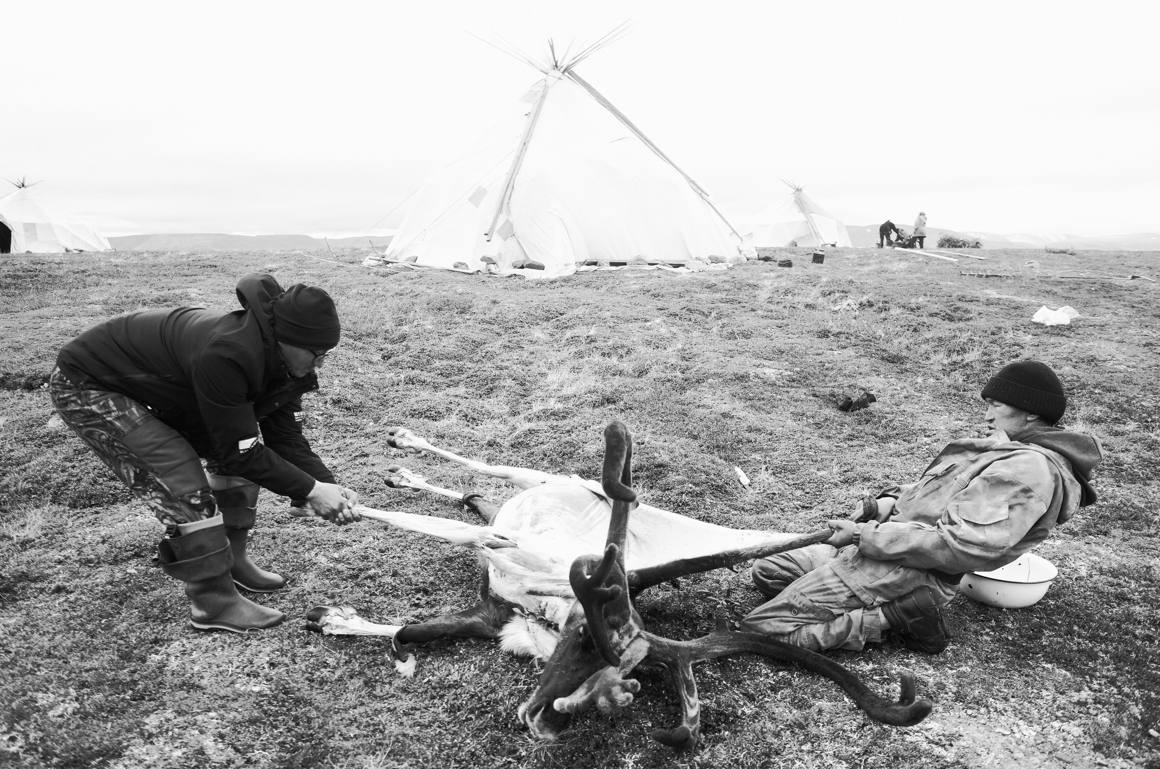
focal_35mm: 28
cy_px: 384
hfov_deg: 65.6
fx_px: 900
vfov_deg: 46.2
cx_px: 580
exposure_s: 1/640
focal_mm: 18.3
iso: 200
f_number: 2.8
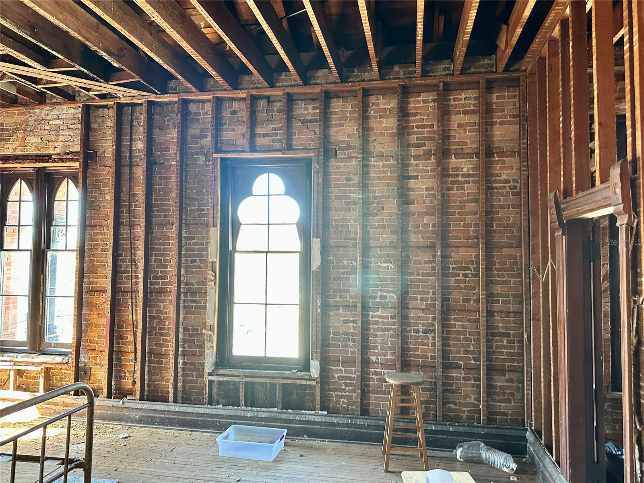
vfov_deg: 56.8
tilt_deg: +2.9
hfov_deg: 71.6
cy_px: 242
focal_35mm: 24
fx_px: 446
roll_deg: +0.2
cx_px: 322
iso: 320
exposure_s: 1/60
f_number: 1.78
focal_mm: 6.86
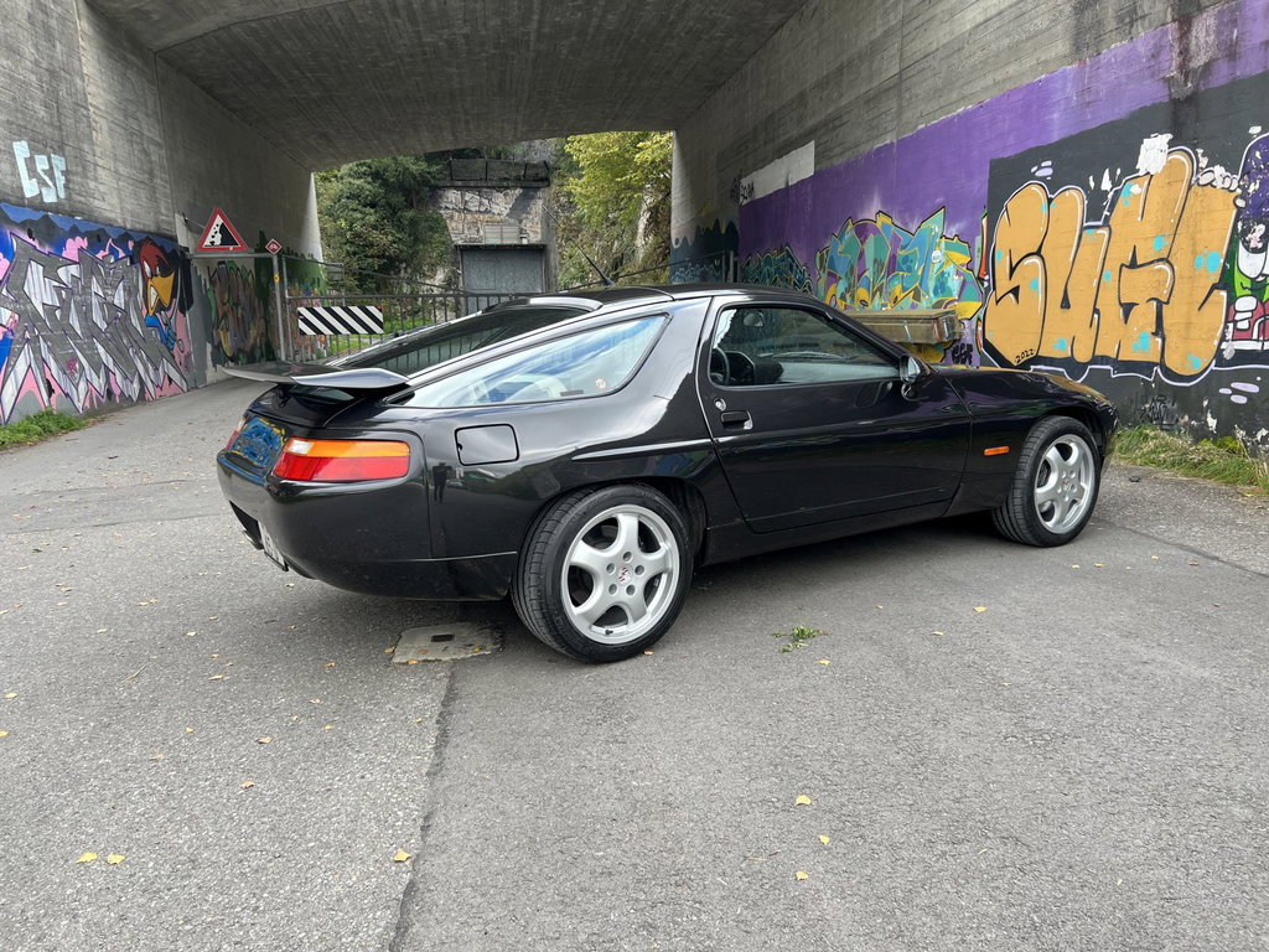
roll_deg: +2.0
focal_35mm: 26
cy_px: 476
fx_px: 953
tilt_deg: -8.3
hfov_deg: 67.3
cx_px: 634
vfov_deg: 53.1
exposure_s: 1/397
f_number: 1.5
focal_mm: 5.7
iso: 50
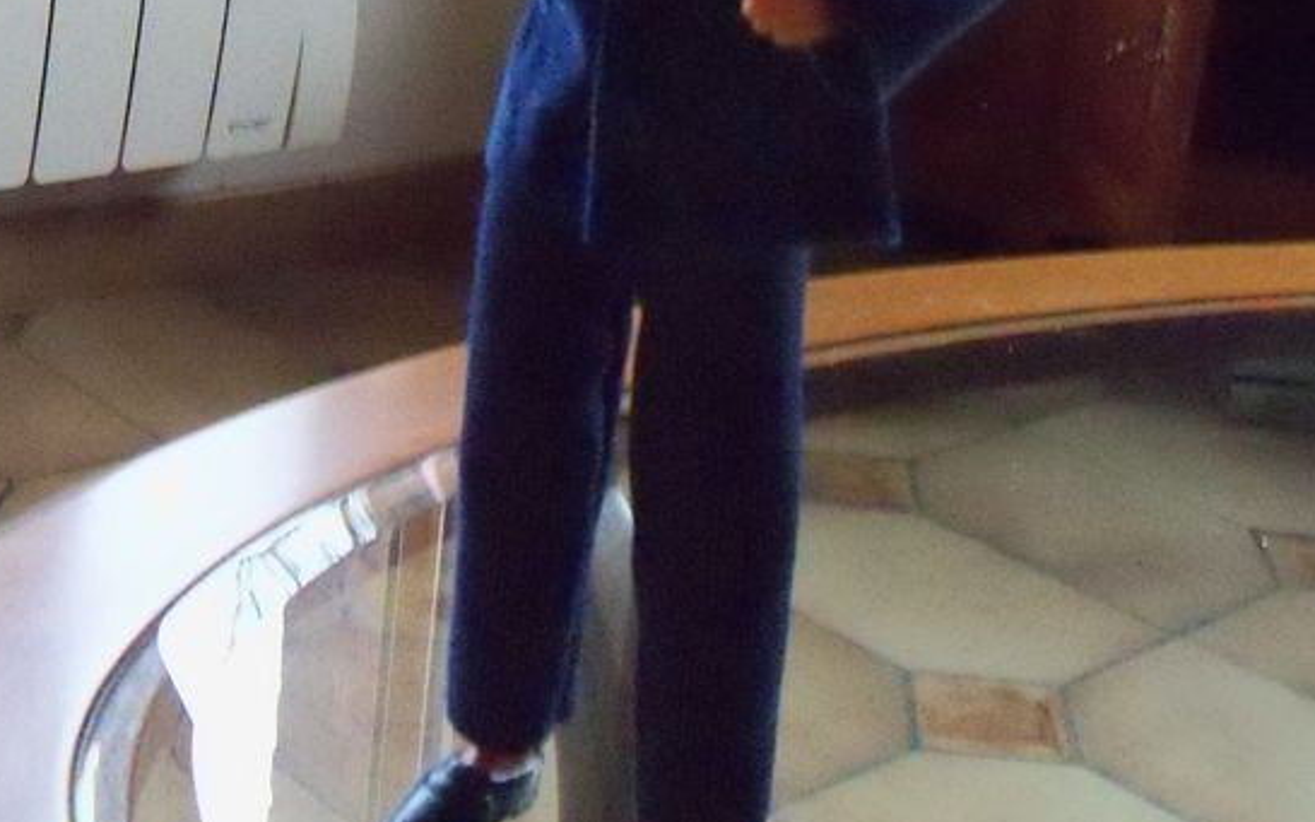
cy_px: 123
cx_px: 592
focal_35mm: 68
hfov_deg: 30.2
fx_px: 2436
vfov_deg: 18.9
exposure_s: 1/40
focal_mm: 6.2
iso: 1600
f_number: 3.5
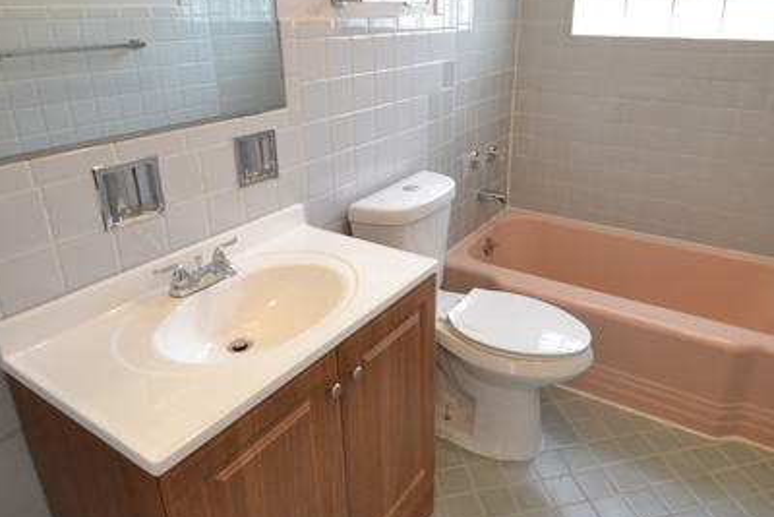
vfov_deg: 52.9
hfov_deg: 73.6
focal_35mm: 24
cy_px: 214
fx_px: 516
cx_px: 418
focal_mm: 10
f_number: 3.5
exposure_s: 1/60
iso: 800
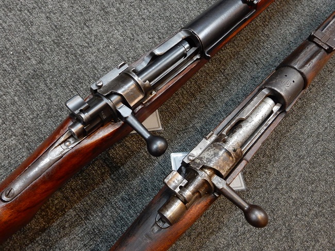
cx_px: 168
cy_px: 126
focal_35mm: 30
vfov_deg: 46.8
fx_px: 290
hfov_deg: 60.0
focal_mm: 5.4
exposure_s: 1/8
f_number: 4
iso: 560
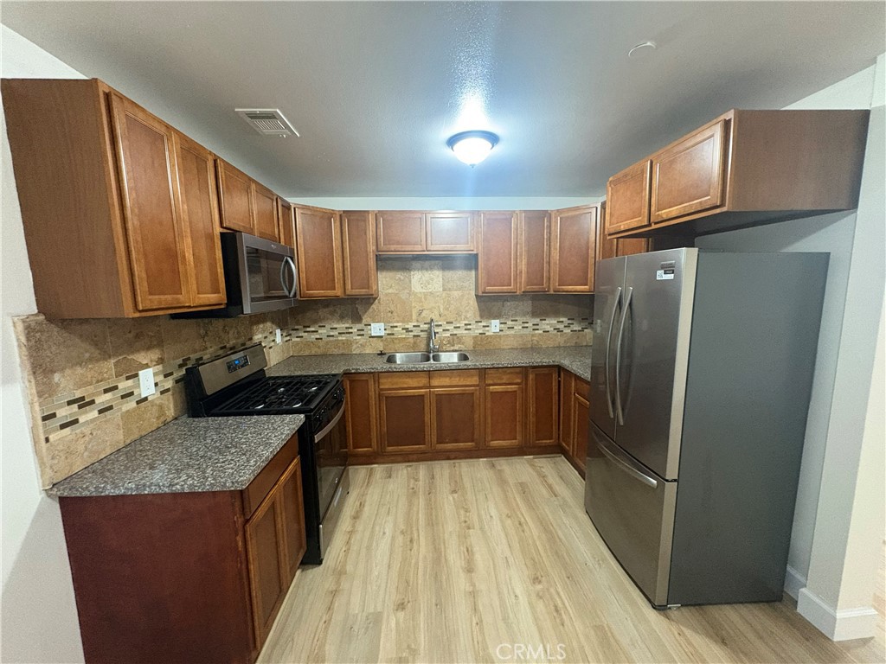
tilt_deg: -6.8
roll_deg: +1.3
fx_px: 358
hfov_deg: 102.1
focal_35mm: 14
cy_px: 332
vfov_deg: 85.7
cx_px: 443
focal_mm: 2.22
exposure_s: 1/40
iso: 640
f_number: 2.2
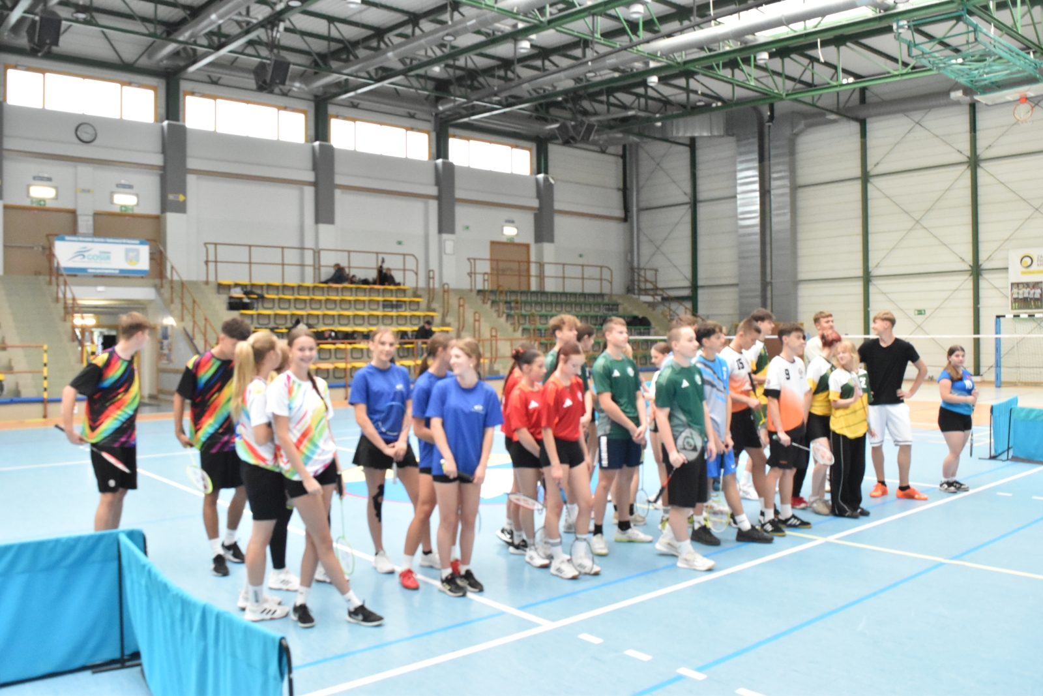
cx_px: 522
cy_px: 348
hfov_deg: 61.9
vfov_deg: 43.6
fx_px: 869
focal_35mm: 30
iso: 5000
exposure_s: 1/200
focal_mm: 20
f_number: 7.1
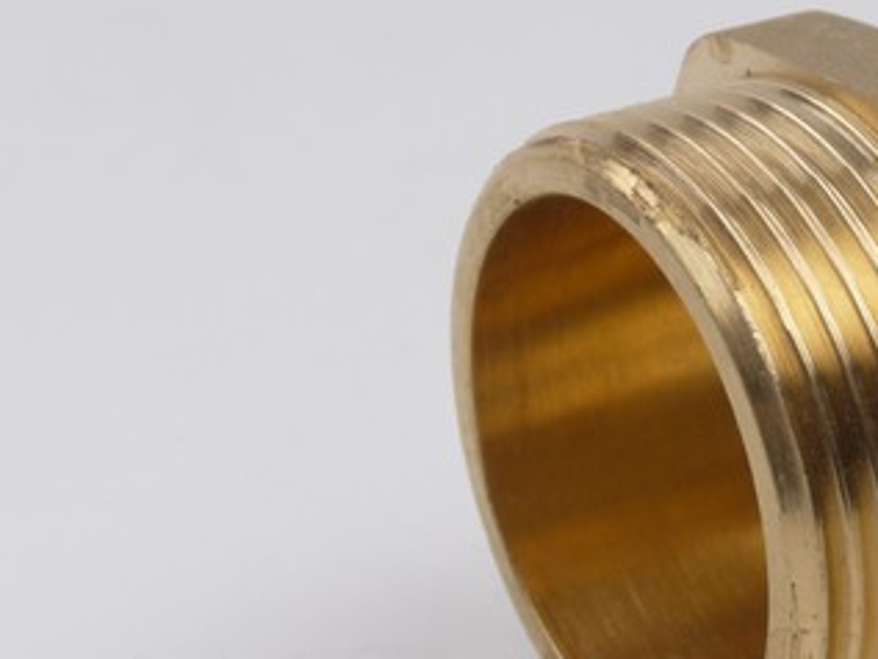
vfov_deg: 11.8
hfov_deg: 15.6
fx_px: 3172
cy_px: 460
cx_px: 776
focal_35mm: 125
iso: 100
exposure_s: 1/500
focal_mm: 10.5
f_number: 4.5
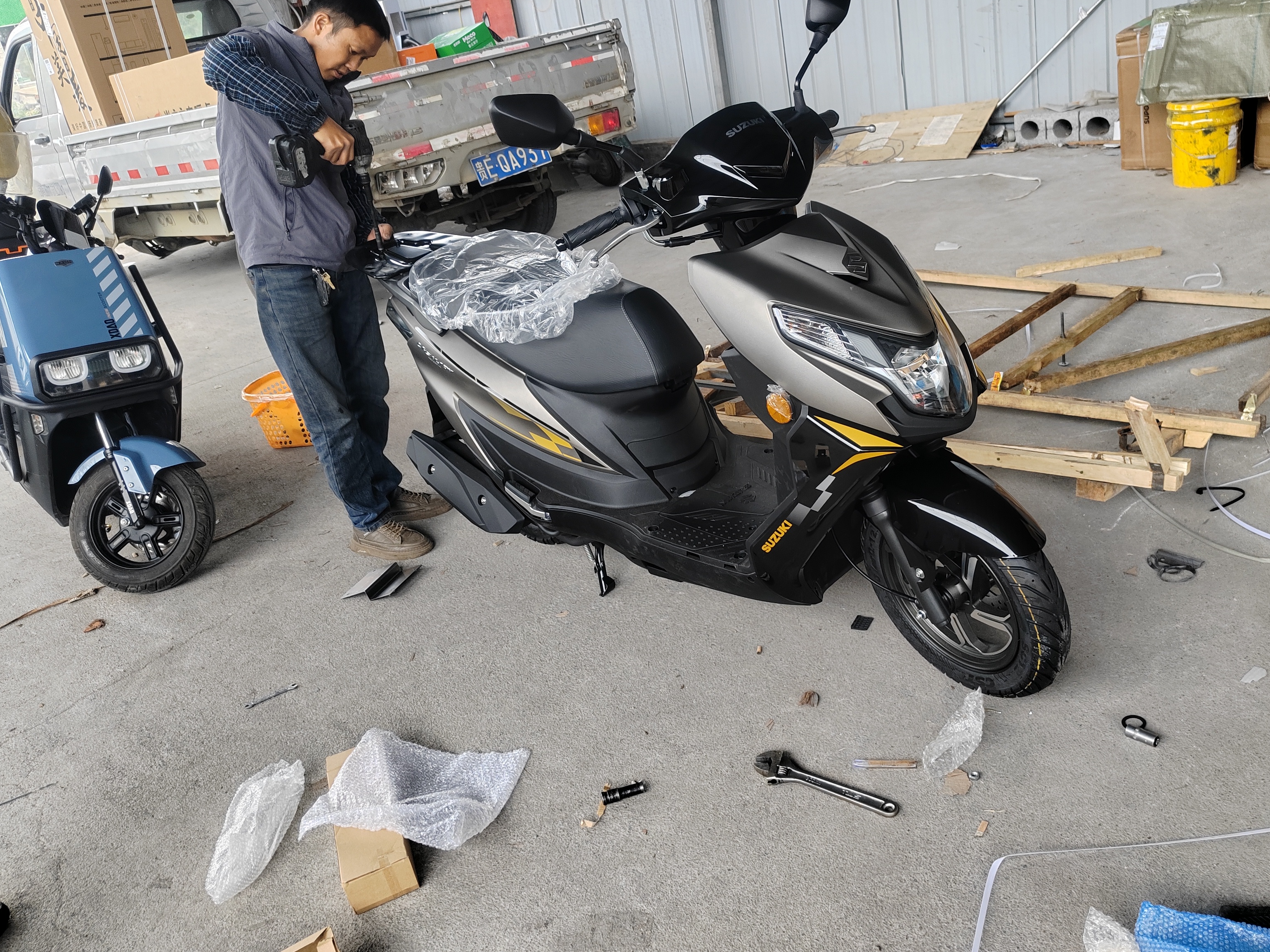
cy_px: 440
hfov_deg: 56.7
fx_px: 1174
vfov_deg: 44.1
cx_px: 708
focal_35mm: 32
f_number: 1.8
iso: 500
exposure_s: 1/100
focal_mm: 6.14
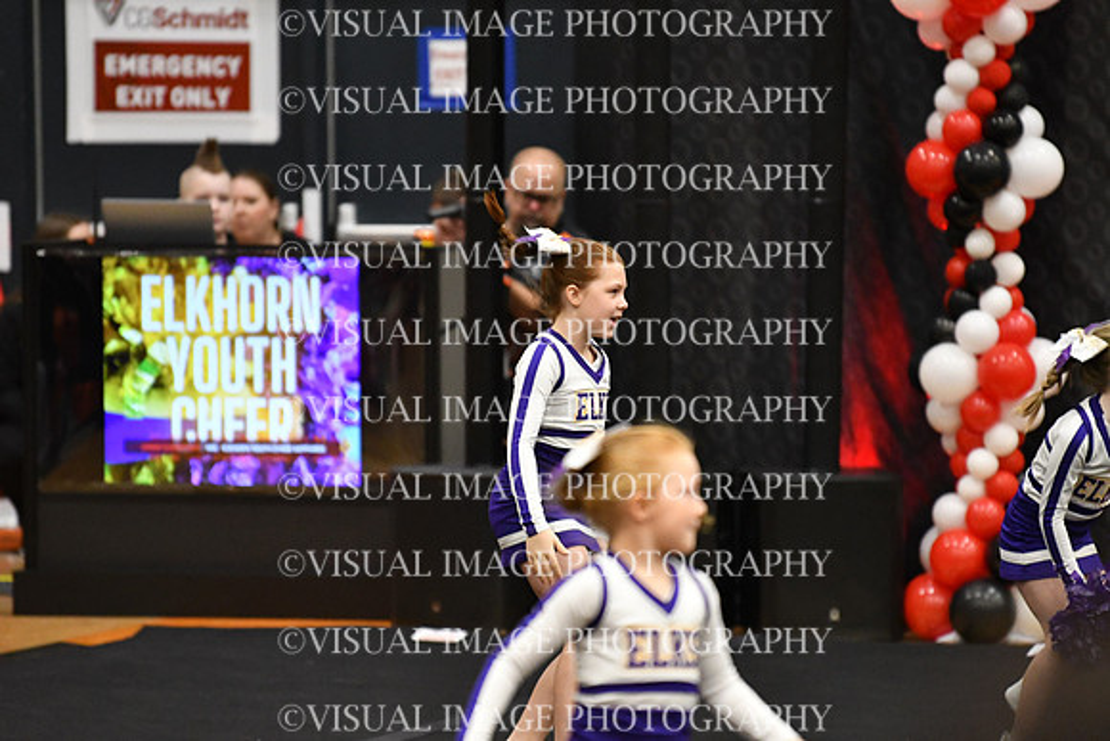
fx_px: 9252
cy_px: 370
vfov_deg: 4.6
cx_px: 555
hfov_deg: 6.9
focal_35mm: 300
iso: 5000
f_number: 2.8
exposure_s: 1/800
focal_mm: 200
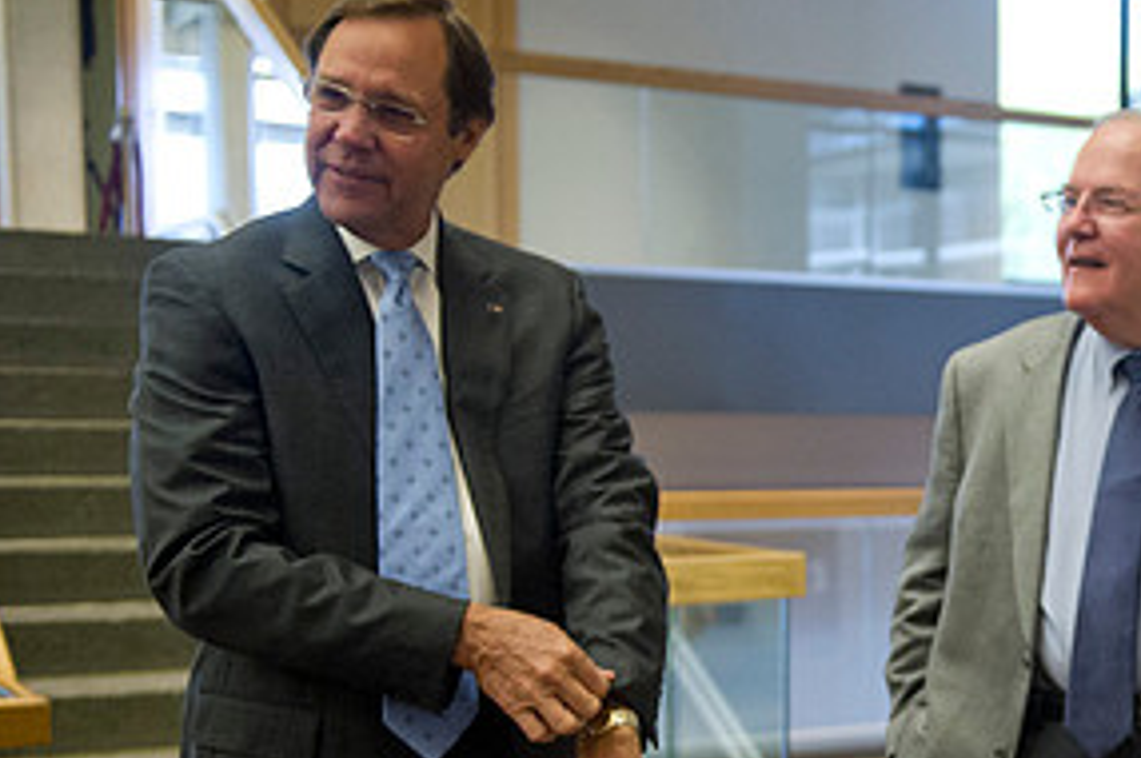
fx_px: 2248
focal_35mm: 71
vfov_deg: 19.0
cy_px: 570
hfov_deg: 26.9
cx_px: 1149
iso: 2500
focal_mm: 35
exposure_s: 1/80
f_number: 2.8
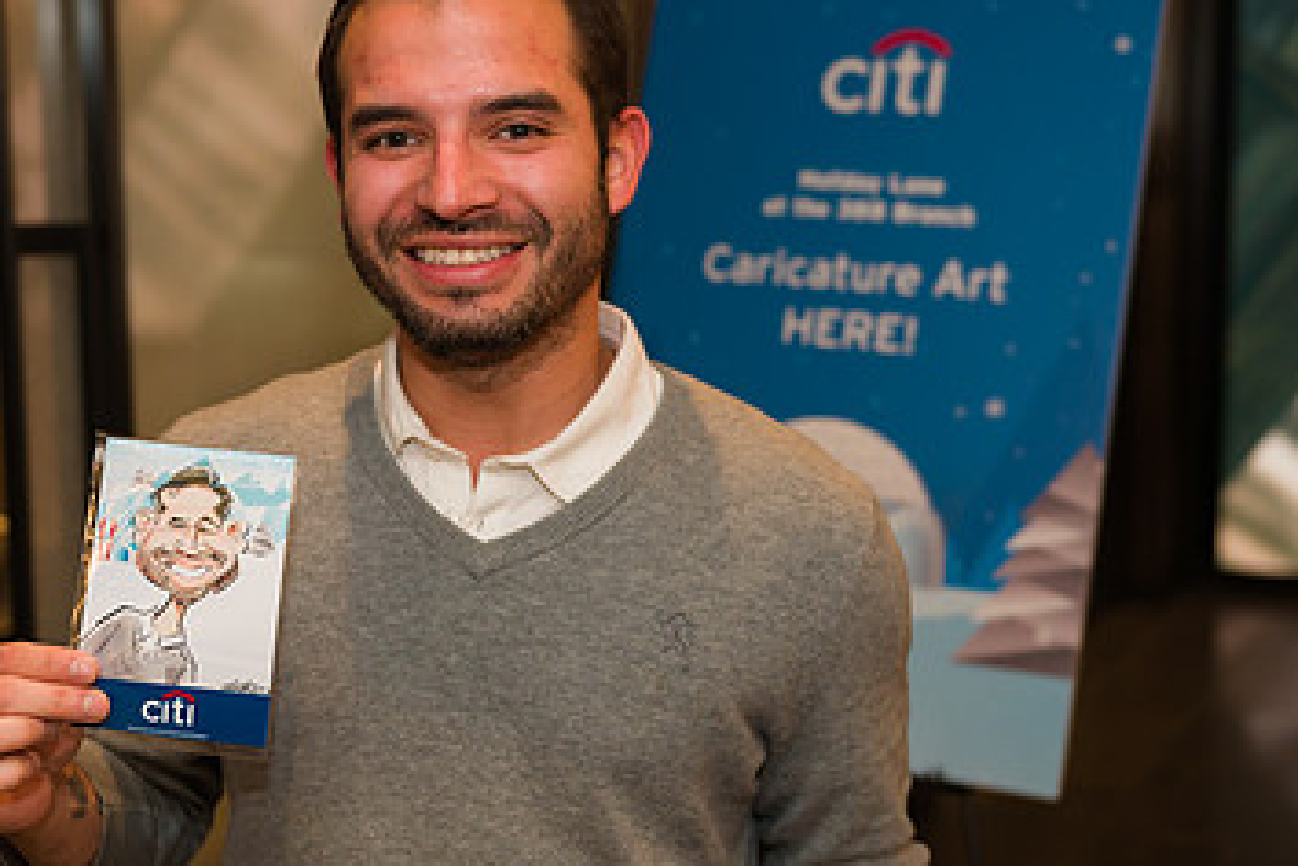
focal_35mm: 59
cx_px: 565
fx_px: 2127
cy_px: 440
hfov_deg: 33.9
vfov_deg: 23.0
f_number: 3.2
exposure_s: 1/200
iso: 400
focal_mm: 36
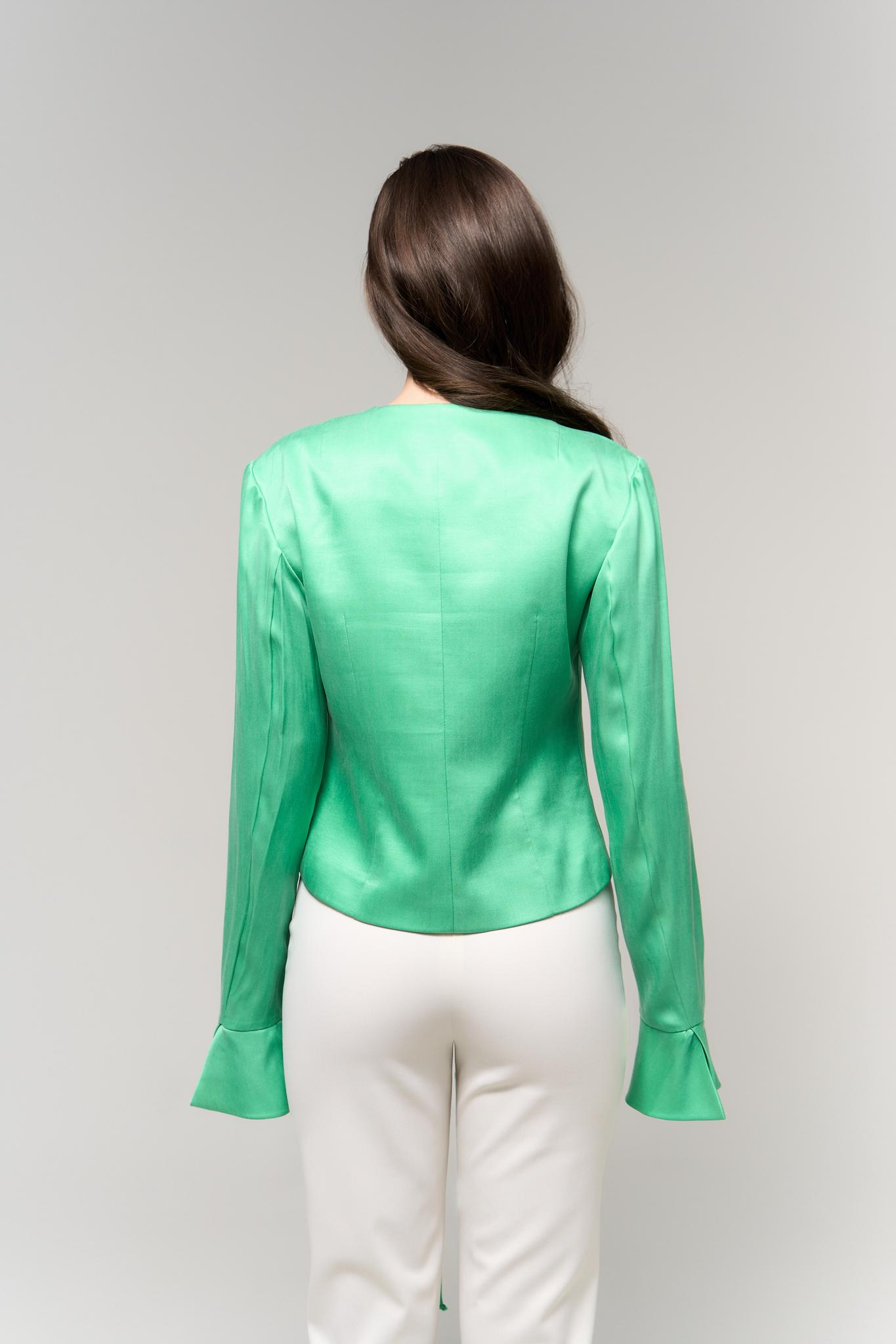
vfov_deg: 55.8
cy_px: 672
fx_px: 1269
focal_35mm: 34
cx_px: 448
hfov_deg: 38.9
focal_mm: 34
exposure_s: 1/160
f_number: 4
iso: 125
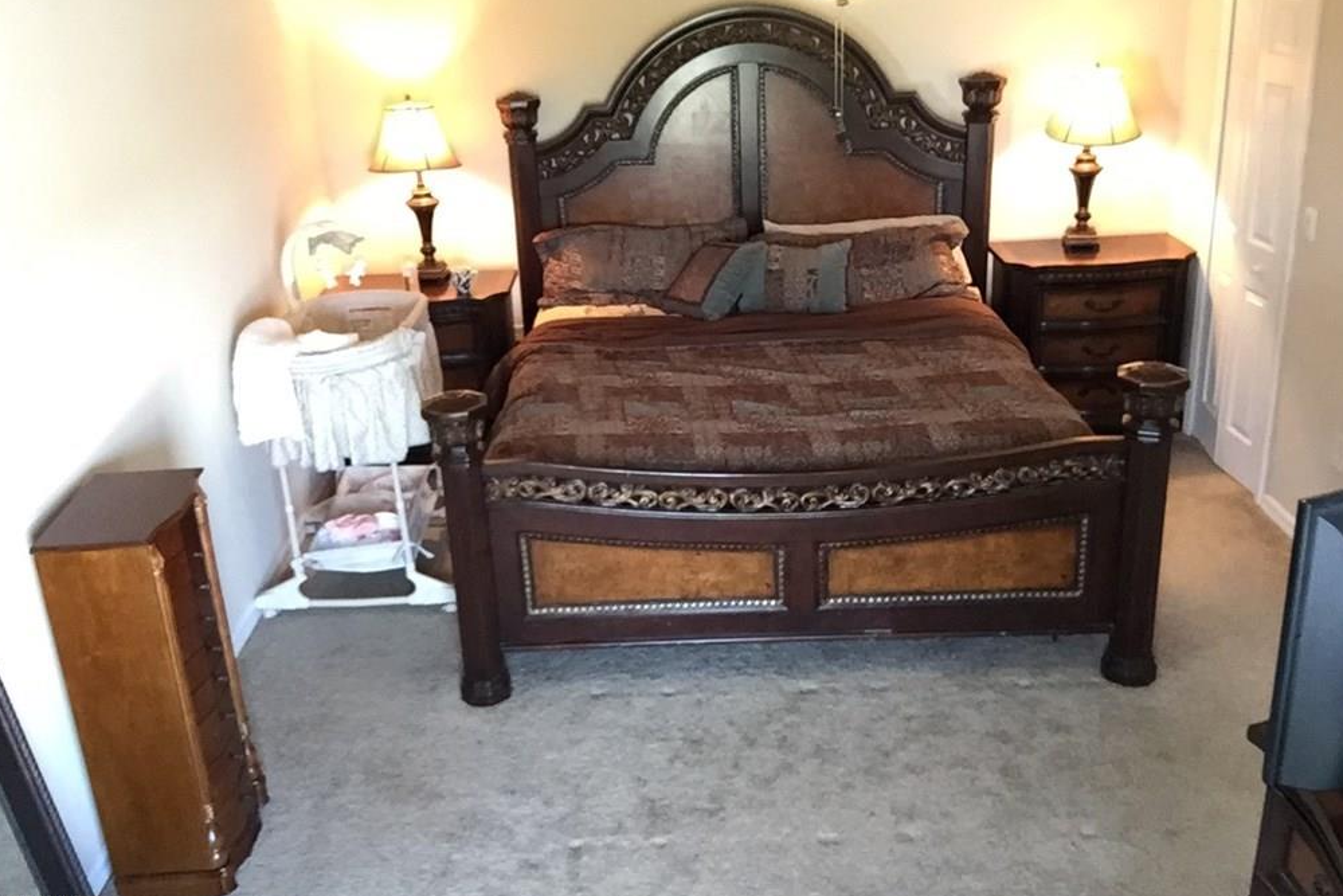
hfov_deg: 57.2
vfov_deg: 39.9
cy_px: 400
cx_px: 672
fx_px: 1231
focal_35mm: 33
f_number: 2.2
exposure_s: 1/30
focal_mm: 2.65
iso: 250
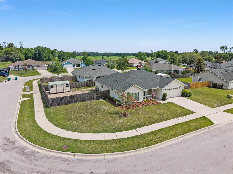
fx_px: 162
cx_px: 116
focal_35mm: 24
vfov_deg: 56.8
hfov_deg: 71.6
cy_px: 87
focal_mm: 8.67
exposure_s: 1/4000
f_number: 1.8
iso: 150
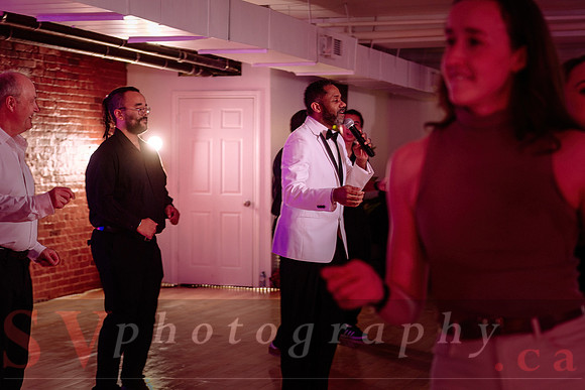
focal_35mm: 74
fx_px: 1199
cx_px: 301
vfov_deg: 18.5
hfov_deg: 27.4
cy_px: 195
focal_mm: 70
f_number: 4
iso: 500
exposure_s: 1/60
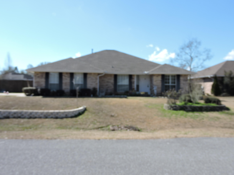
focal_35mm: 30
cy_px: 88
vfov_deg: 46.8
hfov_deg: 60.0
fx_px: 203
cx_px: 117
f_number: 3.5
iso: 100
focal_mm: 5.4
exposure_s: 1/800
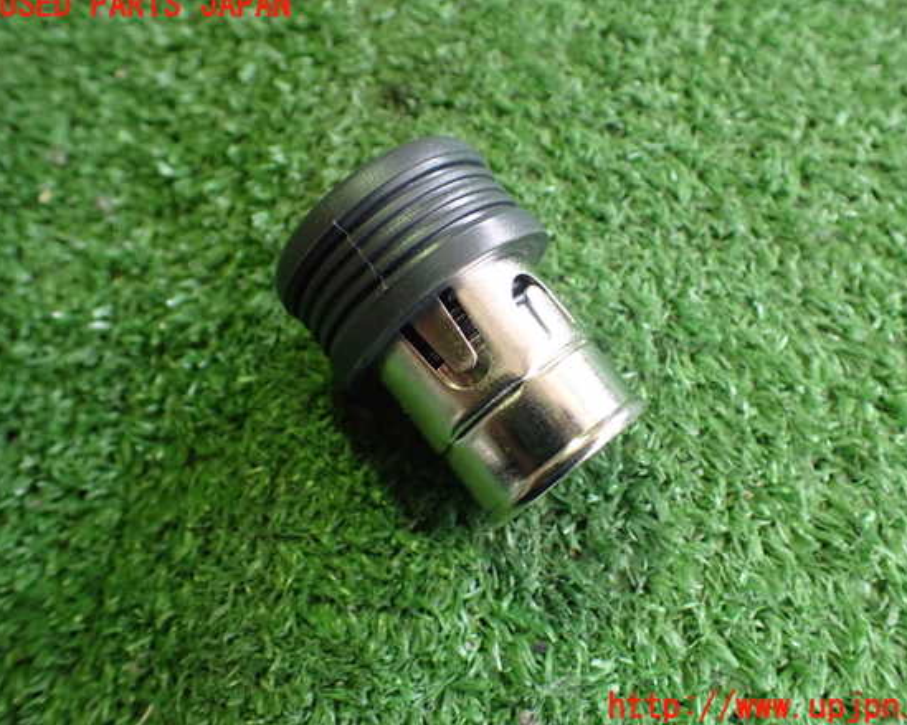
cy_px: 357
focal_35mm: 32
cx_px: 486
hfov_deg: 55.6
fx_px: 859
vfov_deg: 45.8
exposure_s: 1/80
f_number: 2.3
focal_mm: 5.4
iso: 800
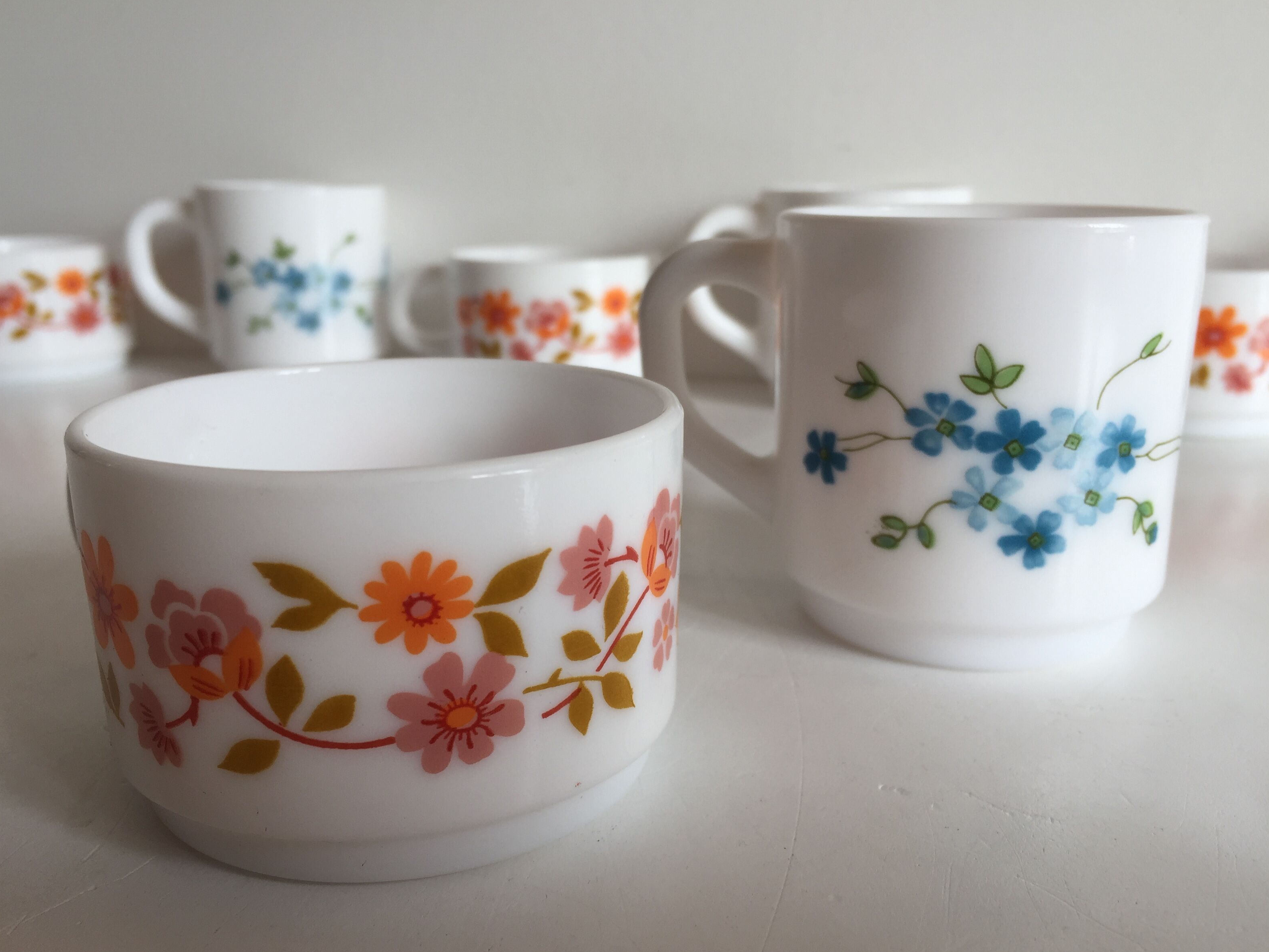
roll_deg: +1.1
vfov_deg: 46.8
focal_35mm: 30
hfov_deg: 60.0
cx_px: 623
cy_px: 478
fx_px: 1100
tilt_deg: -15.0
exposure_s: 1/113
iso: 32
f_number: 2.2
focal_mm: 4.15
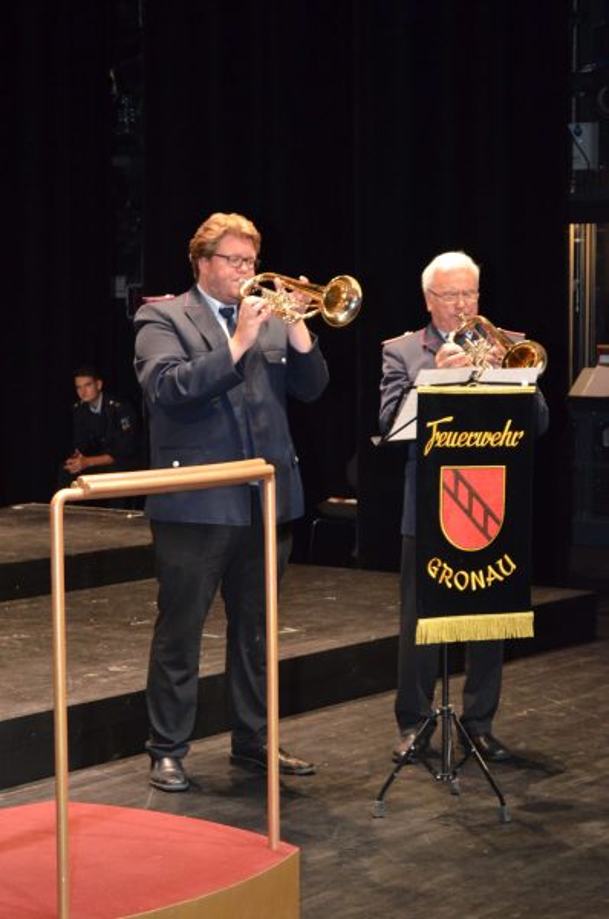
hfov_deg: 16.5
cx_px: 304
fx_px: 2101
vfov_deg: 24.7
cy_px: 460
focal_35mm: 82
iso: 3200
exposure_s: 1/60
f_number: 5.6
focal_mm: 55
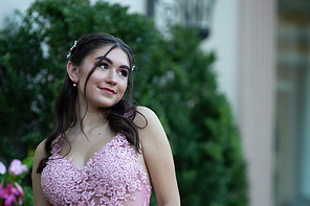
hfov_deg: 15.9
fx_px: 1110
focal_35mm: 129
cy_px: 194
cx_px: 154
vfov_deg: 10.5
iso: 250
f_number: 2
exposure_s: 1/640
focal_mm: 85
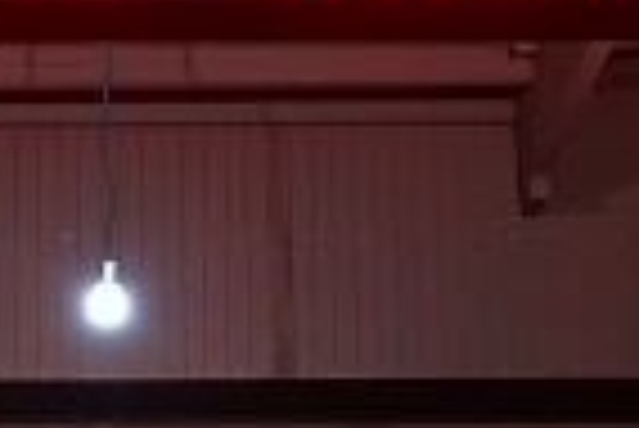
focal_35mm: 152
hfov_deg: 13.4
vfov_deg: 9.0
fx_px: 2701
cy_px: 327
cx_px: 58
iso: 3200
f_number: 4
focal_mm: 36
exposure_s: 1/80
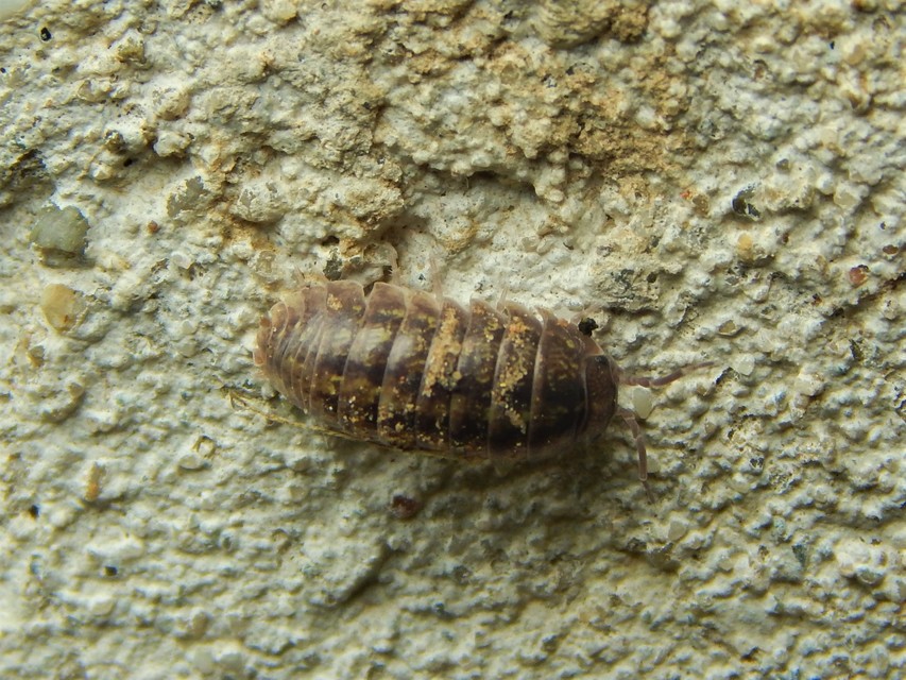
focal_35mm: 141
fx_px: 3691
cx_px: 453
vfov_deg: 10.5
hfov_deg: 14.0
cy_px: 340
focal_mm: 25.3
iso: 125
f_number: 4.9
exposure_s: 1/80
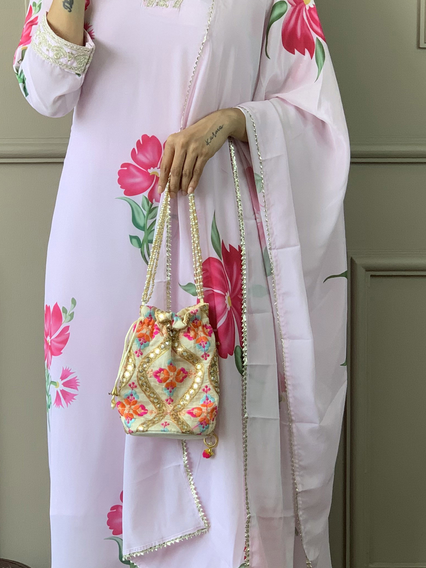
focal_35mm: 102
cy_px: 292
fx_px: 1674
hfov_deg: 14.5
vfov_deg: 19.3
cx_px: 178
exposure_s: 1/100
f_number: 2.4
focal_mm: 6
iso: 40
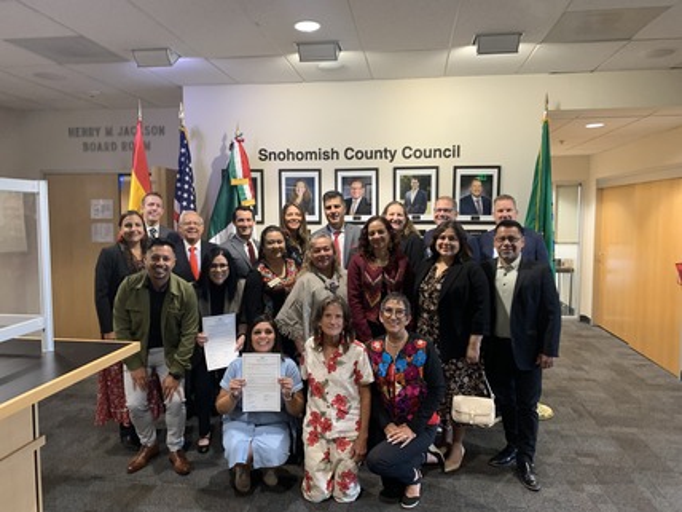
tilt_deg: -4.8
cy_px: 256
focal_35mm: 26
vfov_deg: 53.1
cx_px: 341
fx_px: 512
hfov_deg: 67.3
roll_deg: +0.3
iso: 400
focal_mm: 4.25
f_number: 1.8
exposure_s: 1/40
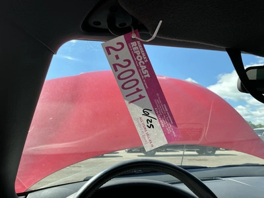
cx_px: 132
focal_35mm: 28
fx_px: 214
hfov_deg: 63.4
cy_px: 99
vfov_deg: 49.7
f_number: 1.8
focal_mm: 3
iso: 25
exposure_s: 1/709
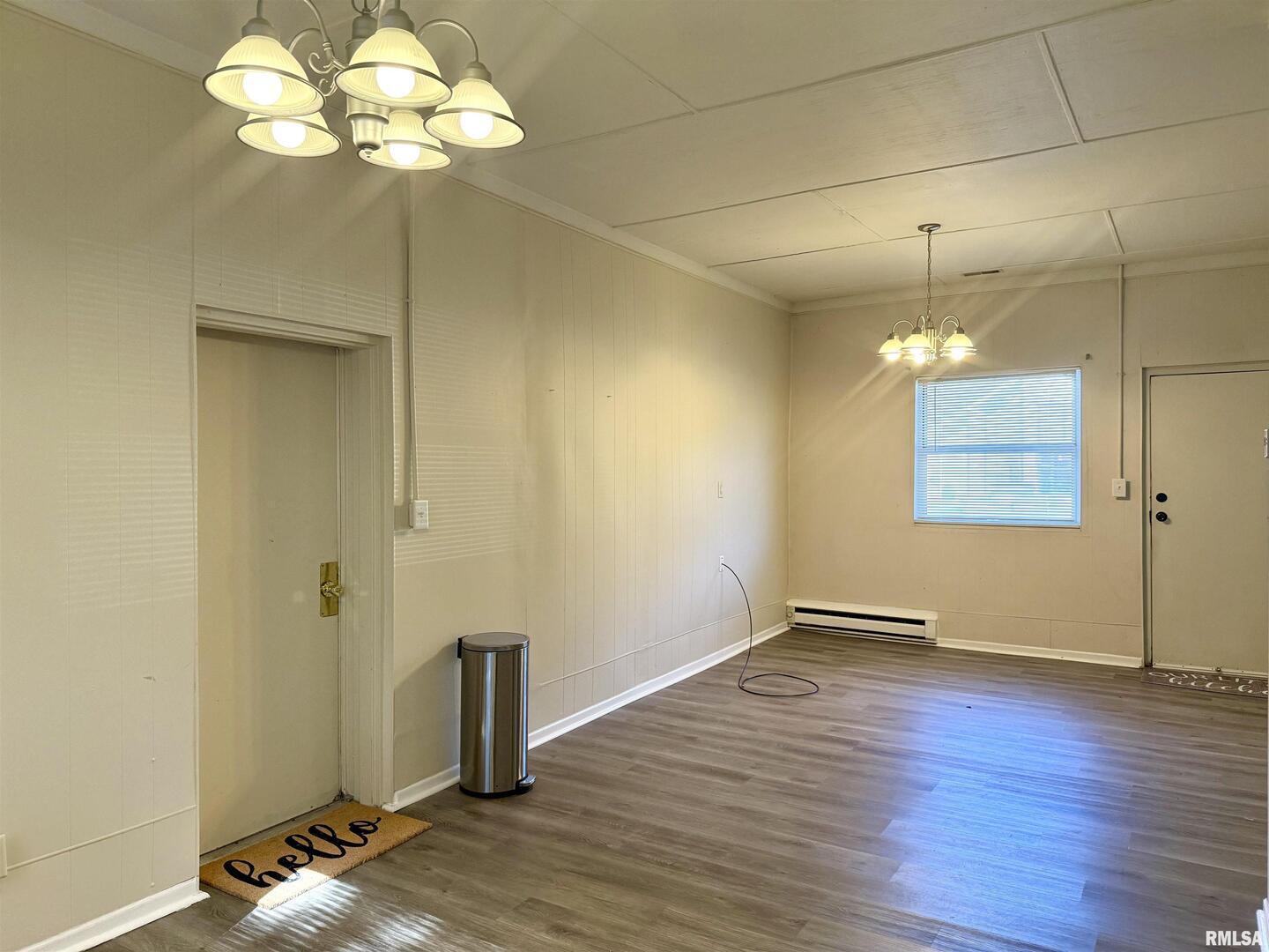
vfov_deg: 56.8
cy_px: 476
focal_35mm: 24
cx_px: 634
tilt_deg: +0.6
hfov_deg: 71.6
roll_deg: +0.1
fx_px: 880
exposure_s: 1/230
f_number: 1.78
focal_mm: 6.76
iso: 200
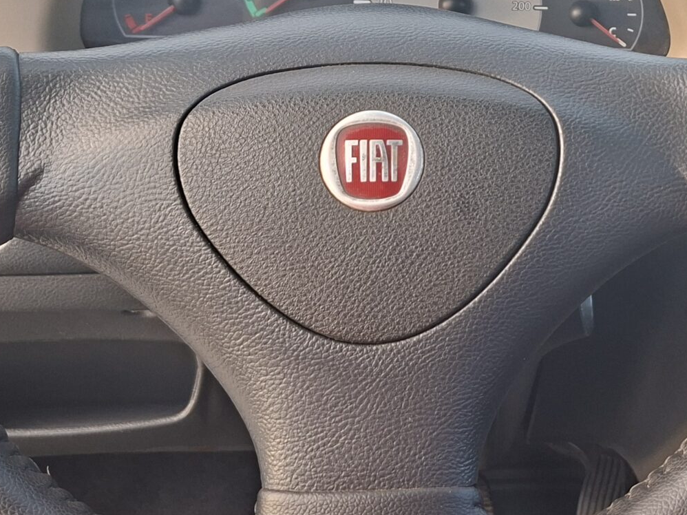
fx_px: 1171
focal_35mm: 59
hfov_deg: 31.6
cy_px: 113
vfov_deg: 24.5
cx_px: 574
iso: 50
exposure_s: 1/100
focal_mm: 5.54
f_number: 1.8
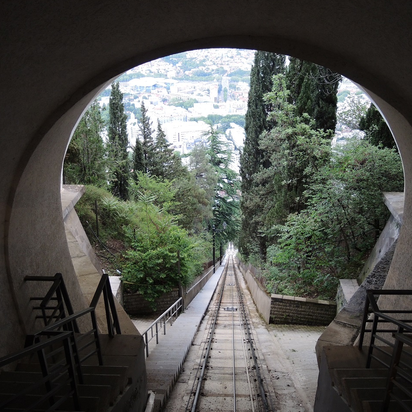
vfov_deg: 48.5
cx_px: 232
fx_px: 458
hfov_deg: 48.3
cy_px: 207
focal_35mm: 34
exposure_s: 1/30
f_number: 2
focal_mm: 6
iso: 280
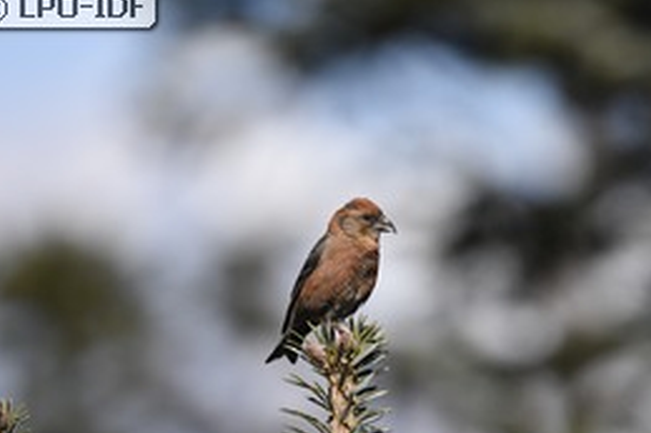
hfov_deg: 1.9
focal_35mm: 1086
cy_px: 332
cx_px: 491
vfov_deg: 1.3
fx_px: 19625
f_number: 6.3
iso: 1000
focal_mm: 460
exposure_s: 1/5000
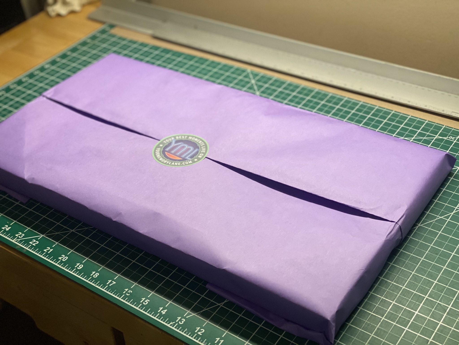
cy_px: 172
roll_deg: +5.0
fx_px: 690
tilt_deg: -38.8
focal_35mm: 52
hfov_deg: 36.8
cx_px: 230
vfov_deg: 28.0
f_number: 2
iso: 250
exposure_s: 1/120
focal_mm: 6
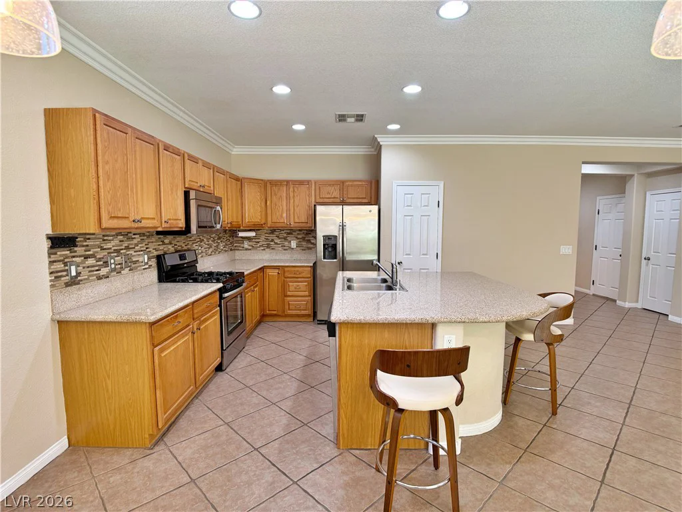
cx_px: 341
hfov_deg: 71.6
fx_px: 473
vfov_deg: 56.8
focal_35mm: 24
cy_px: 256
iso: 160
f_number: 1.78
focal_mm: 6.76
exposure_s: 1/60
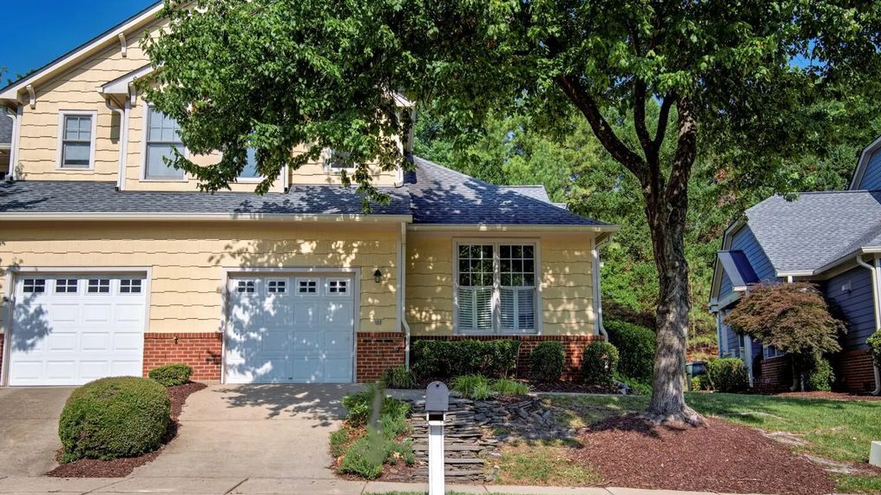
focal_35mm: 37
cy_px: 260
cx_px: 444
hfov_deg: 54.0
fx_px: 864
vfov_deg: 32.0
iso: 100
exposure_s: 1/1250
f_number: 8
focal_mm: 35
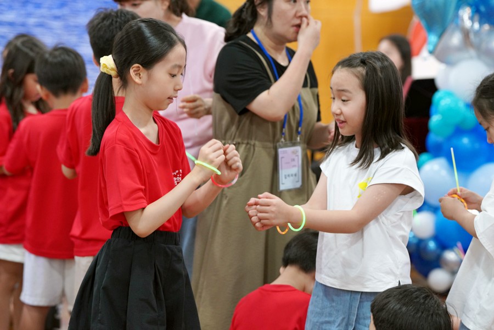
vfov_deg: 12.6
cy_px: 165
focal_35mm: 109
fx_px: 1496
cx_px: 247
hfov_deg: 18.8
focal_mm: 109
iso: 3200
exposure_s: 1/160
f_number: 4
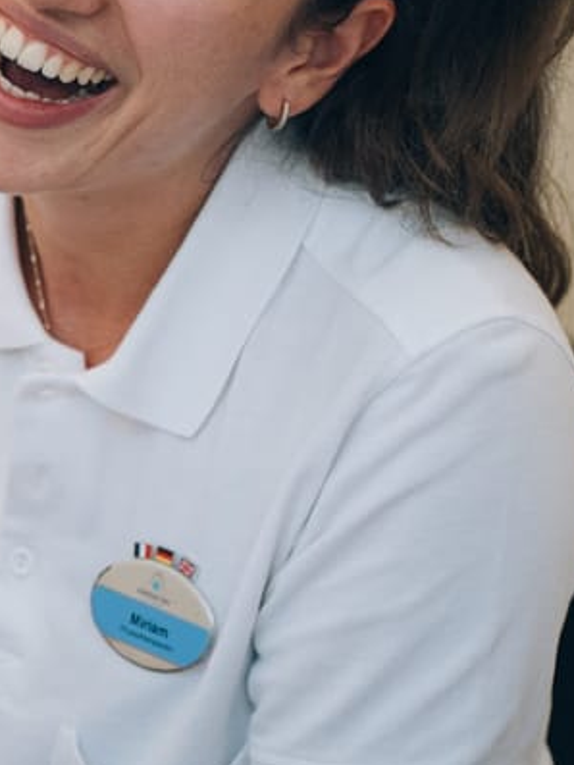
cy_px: 324
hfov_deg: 5.9
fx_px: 5480
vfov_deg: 8.0
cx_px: -387
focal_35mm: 248
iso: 800
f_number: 2.5
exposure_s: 1/200
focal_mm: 64
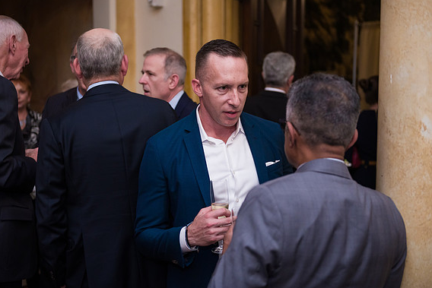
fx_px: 612
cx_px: 218
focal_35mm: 51
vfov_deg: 26.5
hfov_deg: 38.9
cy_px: 142
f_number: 3.2
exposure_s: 1/200
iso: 1600
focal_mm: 50
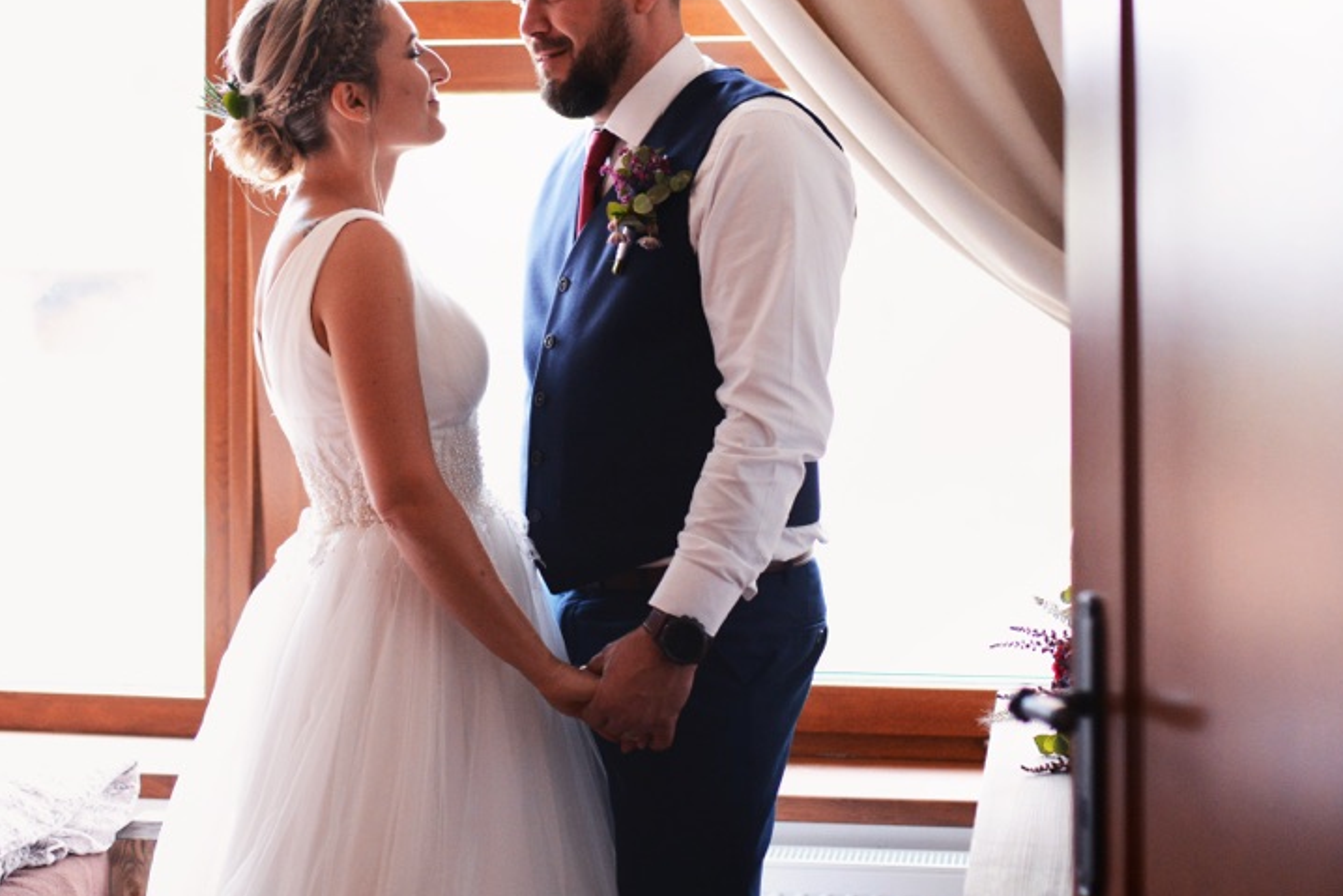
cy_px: 189
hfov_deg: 25.9
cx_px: 471
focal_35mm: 78
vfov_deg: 17.4
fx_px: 2910
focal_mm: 35
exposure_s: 1/100
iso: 1000
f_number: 1.4
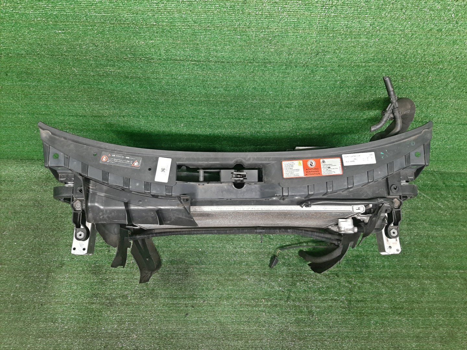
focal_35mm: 26
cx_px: 234
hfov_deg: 67.3
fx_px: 351
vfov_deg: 53.1
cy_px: 175
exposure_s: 1/50
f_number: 1.7
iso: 162
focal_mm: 3.93
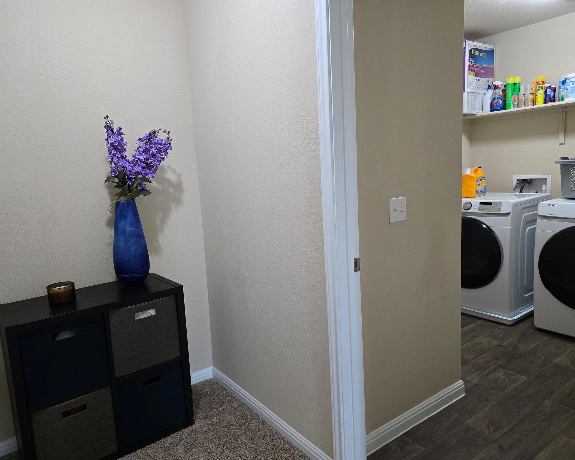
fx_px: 408
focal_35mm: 24
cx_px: 275
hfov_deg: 70.3
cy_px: 230
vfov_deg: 58.8
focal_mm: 6.3
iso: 800
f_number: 1.7
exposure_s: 1/120
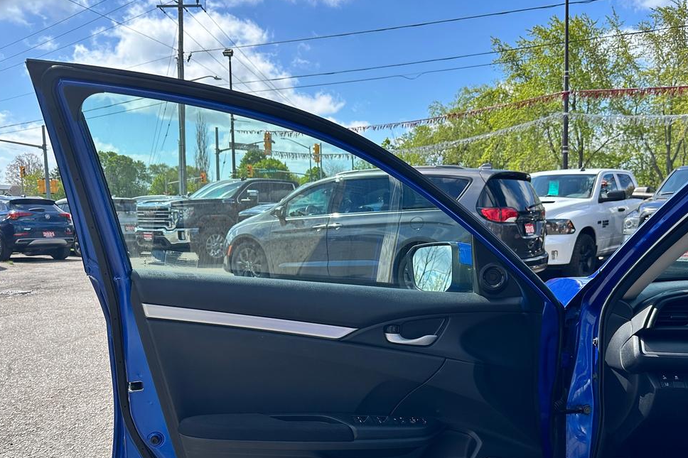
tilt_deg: -7.7
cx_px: 388
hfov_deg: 57.1
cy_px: 291
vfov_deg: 39.6
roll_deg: +0.1
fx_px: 631
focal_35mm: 33
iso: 80
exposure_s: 1/2967
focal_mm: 6.86
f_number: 1.78
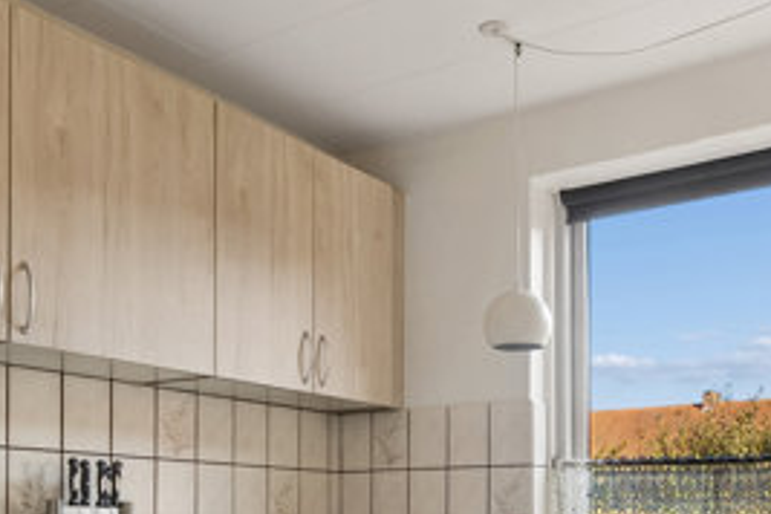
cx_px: 436
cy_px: 559
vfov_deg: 27.4
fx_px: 964
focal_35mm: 45
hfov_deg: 43.5
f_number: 8
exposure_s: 1/15
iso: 200
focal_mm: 10
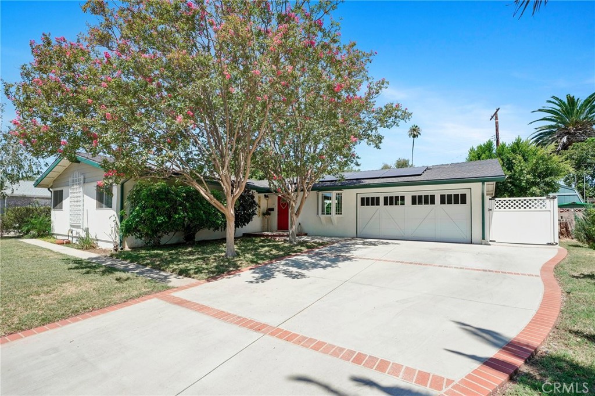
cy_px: 198
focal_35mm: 16
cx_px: 298
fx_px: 264
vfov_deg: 73.7
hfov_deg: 96.8
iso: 400
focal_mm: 16
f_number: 11
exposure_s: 1/125
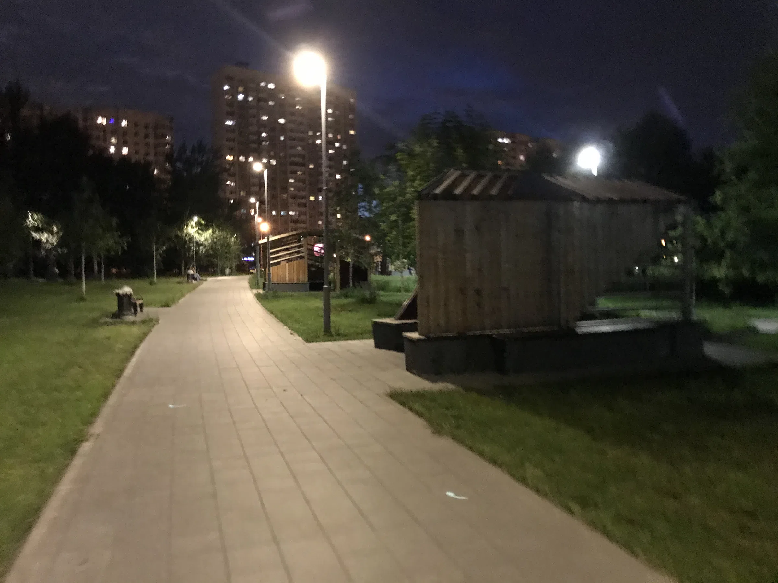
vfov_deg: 49.7
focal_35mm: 28
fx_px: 629
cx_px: 389
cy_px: 292
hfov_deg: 63.4
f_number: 1.8
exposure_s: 1/4
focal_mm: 3.99
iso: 160
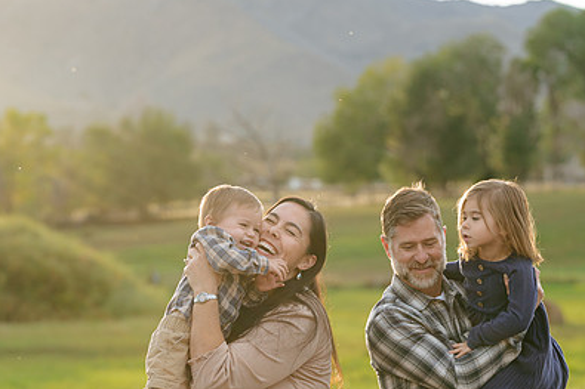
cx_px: 271
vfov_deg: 6.4
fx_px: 3508
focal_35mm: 216
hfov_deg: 9.5
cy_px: 246
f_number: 5.6
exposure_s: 1/200
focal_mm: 147
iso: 640
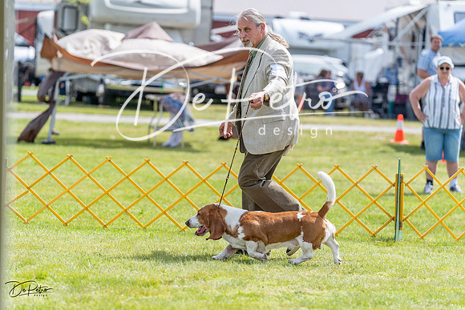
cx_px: 232
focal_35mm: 163
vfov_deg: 8.4
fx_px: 2108
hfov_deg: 12.6
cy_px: 155
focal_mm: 154
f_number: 3.5
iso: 100
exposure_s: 1/1000
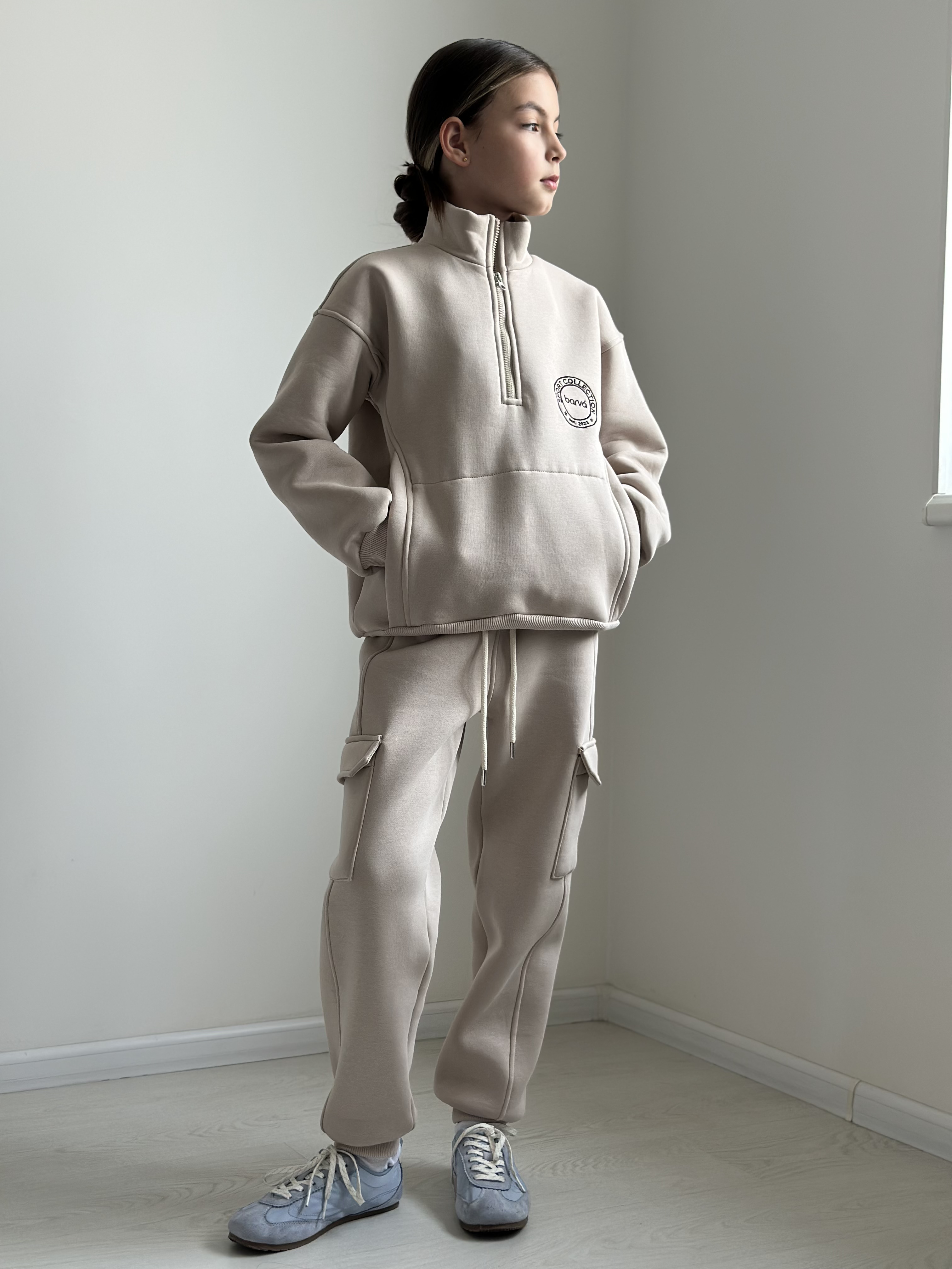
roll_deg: -1.6
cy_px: 634
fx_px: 1760
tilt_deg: -1.8
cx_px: 476
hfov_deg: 30.3
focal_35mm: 48
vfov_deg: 39.7
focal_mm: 6.86
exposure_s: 1/121
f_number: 1.78
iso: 80
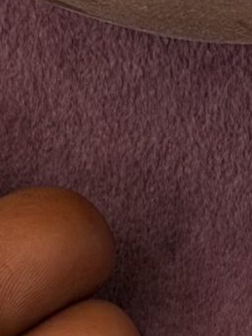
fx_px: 3453
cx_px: 522
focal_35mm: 356
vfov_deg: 5.5
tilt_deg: -79.9
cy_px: 611
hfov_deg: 4.1
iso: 100
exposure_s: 1/74
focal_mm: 6.76
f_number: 1.78
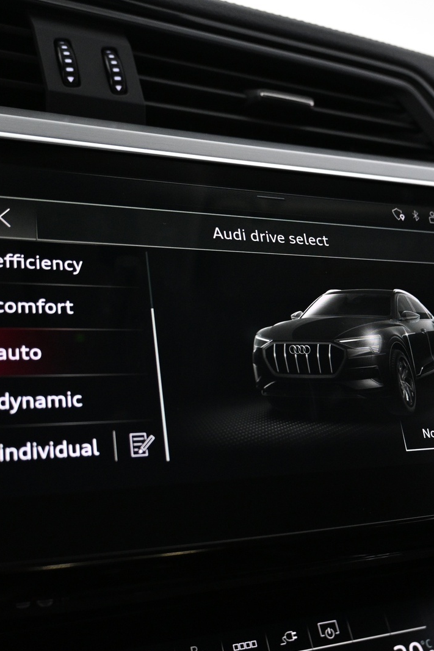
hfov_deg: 32.6
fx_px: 742
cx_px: 244
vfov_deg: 47.4
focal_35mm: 41
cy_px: 324
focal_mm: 18
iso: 1600
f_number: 3.5
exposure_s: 1/50
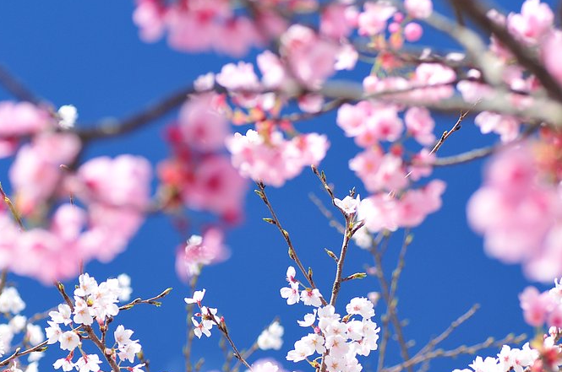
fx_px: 3242
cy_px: 276
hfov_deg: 9.9
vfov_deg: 6.6
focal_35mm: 208
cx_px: 273
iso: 200
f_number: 4.5
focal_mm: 90
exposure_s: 1/320
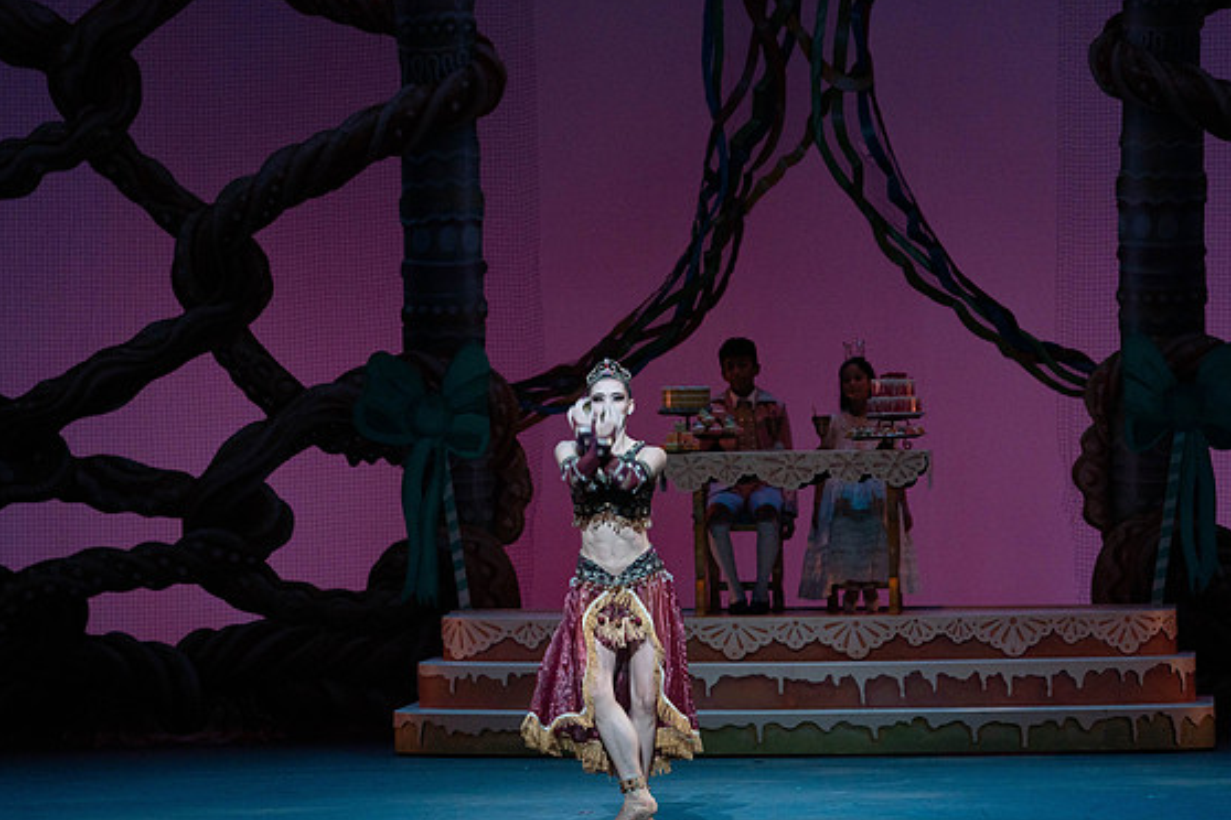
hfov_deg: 9.9
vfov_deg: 6.6
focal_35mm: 208
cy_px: 418
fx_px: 7112
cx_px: 600
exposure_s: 1/320
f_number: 5.6
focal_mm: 200
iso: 3200
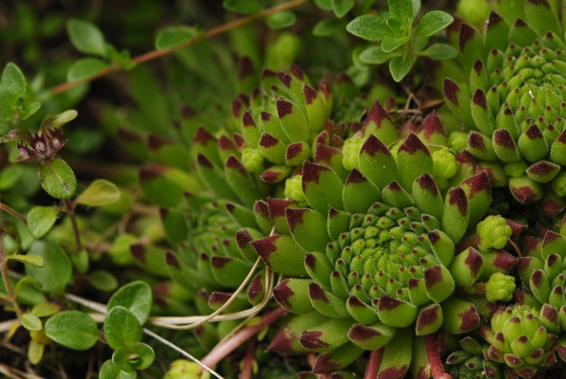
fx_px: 2008
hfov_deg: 16.0
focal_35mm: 128
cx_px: 283
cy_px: 190
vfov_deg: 10.8
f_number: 6.3
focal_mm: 85
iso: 400
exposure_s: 1/125
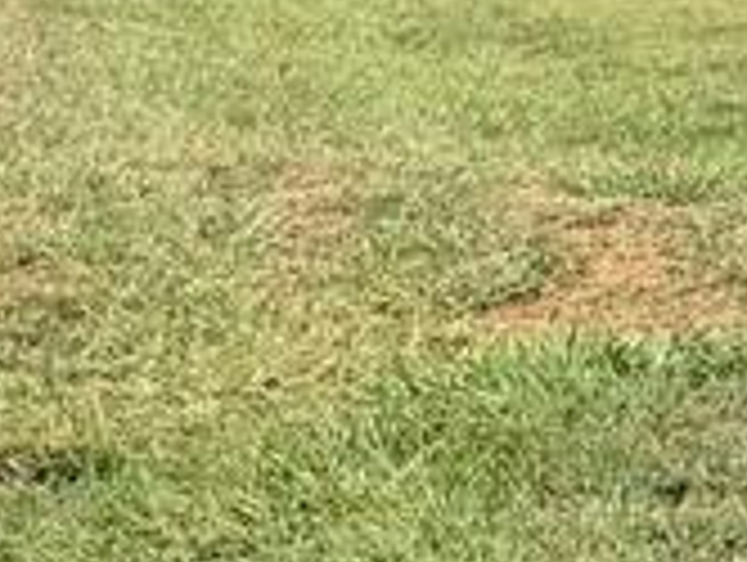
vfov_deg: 9.7
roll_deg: -0.1
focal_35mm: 148
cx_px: 2128
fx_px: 3198
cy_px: -342
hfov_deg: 10.3
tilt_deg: -1.6
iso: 80
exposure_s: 1/3425
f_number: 1.78
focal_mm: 6.76
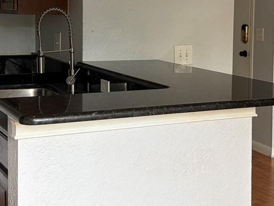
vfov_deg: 19.3
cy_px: 62
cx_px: 207
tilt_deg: -4.4
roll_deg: -1.3
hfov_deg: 25.3
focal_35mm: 76
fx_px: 602
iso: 64
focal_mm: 5.96
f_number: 1.6
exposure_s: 1/122
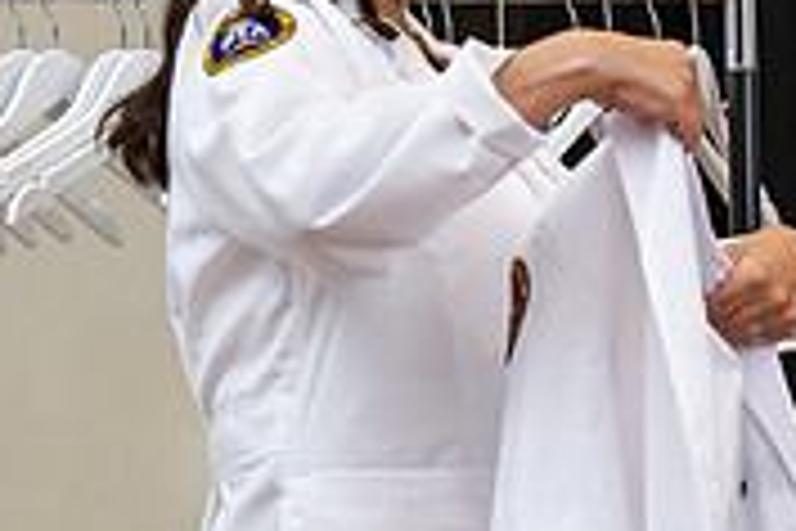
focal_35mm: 361
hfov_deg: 5.7
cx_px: 1183
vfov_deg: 3.8
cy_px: 380
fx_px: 7981
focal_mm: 110
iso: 1600
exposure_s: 1/200
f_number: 3.5
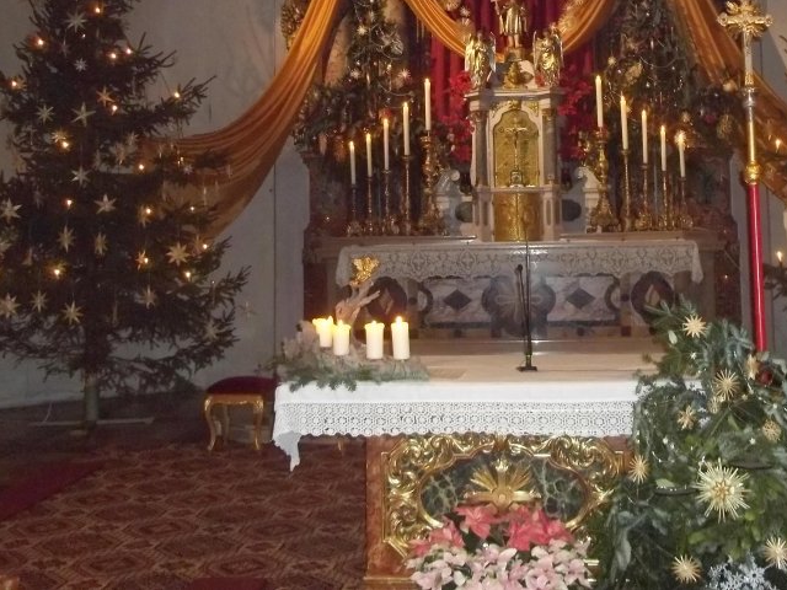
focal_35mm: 45
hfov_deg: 41.9
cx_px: 472
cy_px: 176
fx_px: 1023
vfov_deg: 31.8
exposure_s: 1/30
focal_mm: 5.7
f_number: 2.9
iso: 400
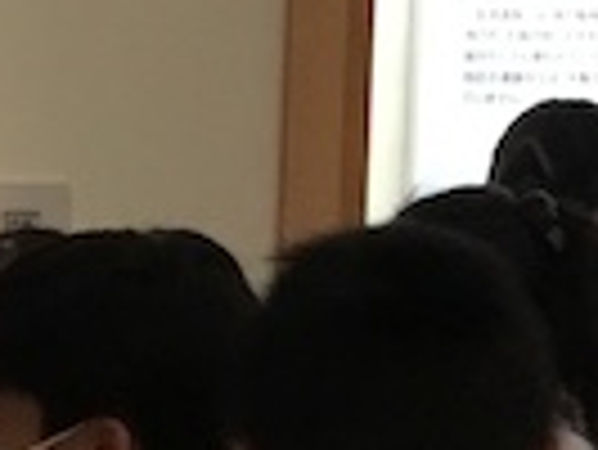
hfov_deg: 7.9
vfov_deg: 6.2
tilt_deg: -4.4
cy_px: 346
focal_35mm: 239
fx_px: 4133
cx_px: -625
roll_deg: -0.8
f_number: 2.4
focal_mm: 3.3
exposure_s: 1/30
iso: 100
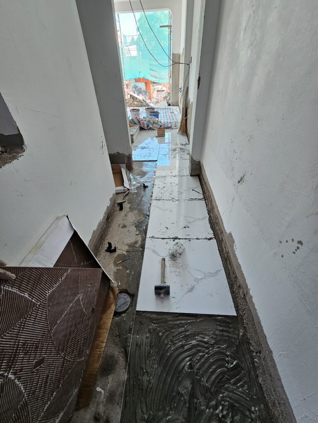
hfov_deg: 89.9
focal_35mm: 13
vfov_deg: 106.2
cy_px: 212
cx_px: 159
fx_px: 159
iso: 125
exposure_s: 1/100
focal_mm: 2.2
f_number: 2.2
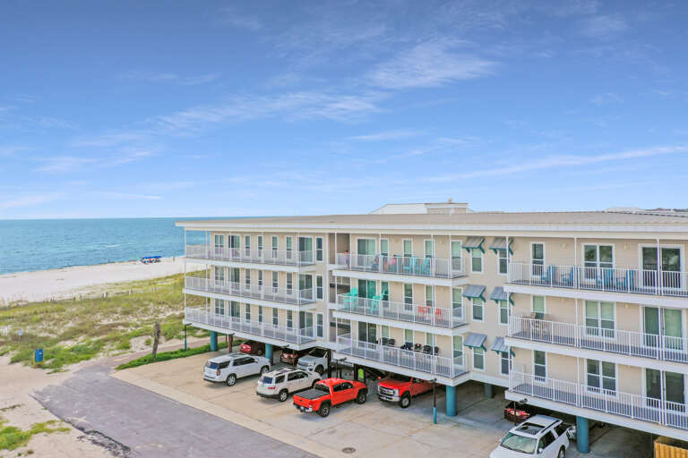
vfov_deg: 46.4
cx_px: 344
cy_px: 229
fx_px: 535
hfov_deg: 65.5
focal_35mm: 28
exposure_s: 1/320
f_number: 5.6
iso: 100
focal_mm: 10.26
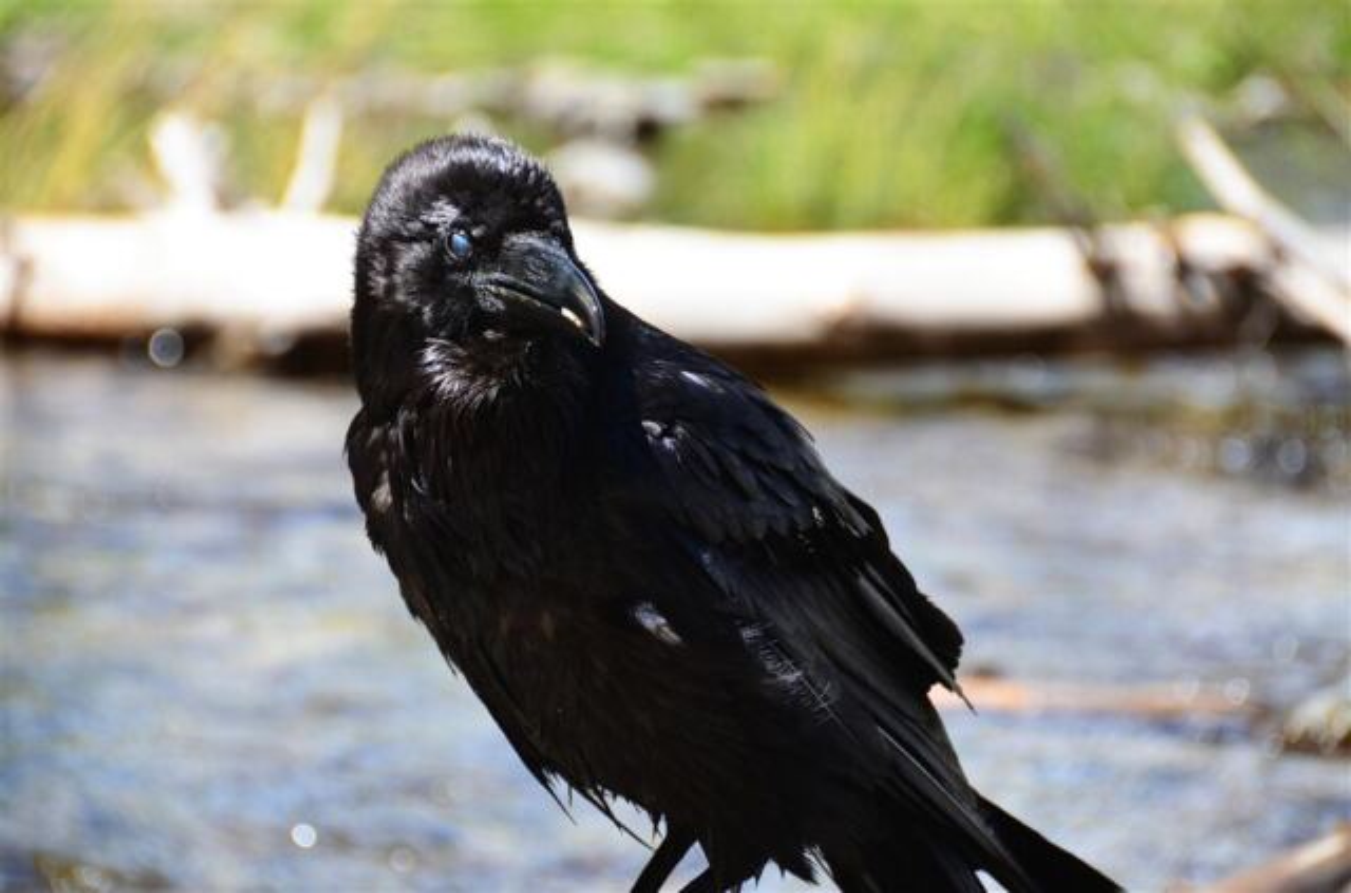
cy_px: 446
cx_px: 676
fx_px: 11228
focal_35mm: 300
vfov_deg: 4.6
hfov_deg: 6.9
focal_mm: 200
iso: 200
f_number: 5.6
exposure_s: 1/400
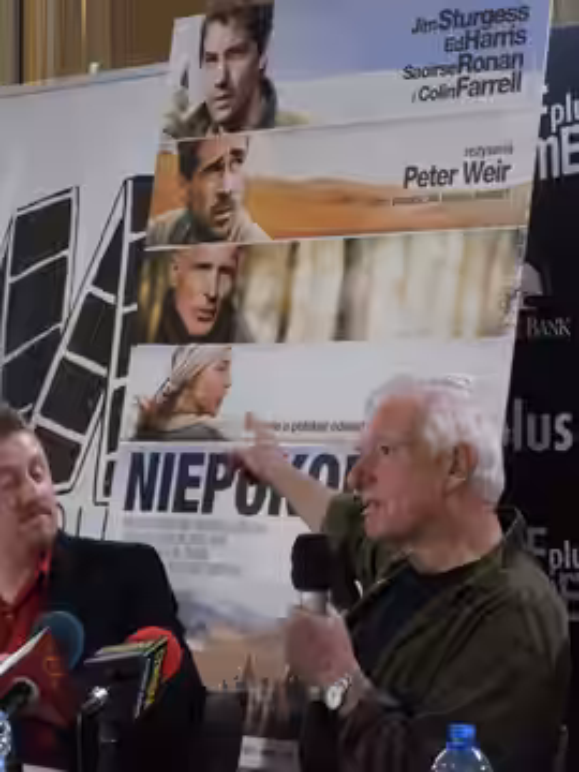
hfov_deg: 10.9
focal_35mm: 136
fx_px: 3033
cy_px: 386
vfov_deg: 14.5
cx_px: 290
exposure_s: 1/41
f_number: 6.1
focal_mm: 24
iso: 400
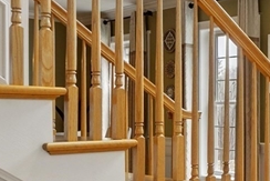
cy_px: 108
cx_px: 382
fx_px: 473
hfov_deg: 25.6
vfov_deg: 21.6
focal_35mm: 63
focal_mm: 10
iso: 320
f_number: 8
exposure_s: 1/2
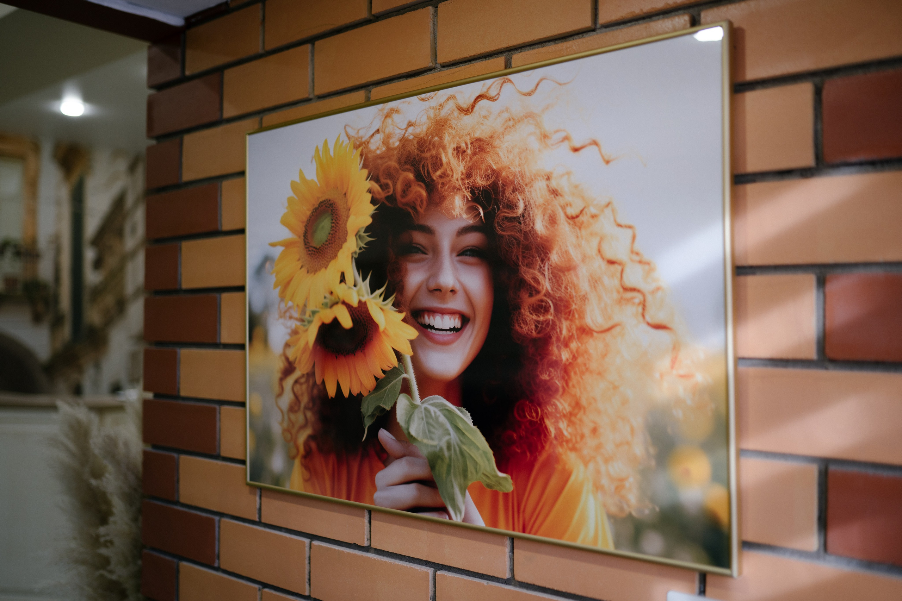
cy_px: 300
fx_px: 877
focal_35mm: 35
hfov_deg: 54.4
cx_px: 451
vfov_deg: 37.9
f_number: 1.4
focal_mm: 35
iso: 100
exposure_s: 1/100
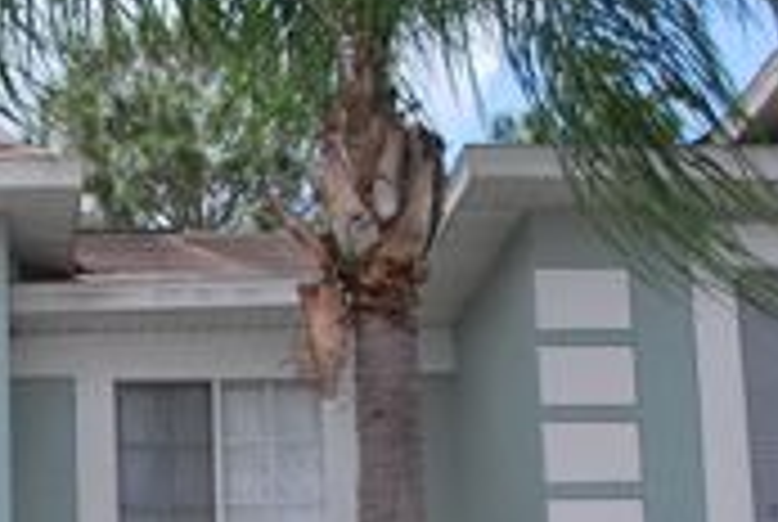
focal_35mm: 104
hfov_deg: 18.8
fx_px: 2251
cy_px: 680
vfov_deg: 12.8
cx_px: -103
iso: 100
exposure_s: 1/640
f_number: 4.2
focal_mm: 24
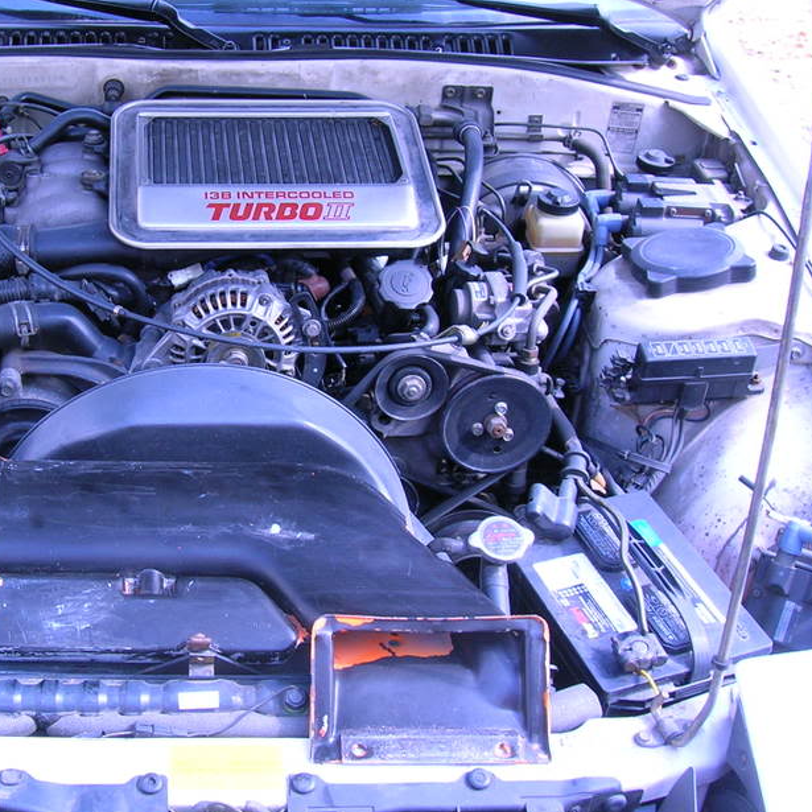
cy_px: 387
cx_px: 198
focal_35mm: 50
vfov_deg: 34.0
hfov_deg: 33.3
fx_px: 1327
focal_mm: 5.7
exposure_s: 1/53
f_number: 4.9
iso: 50
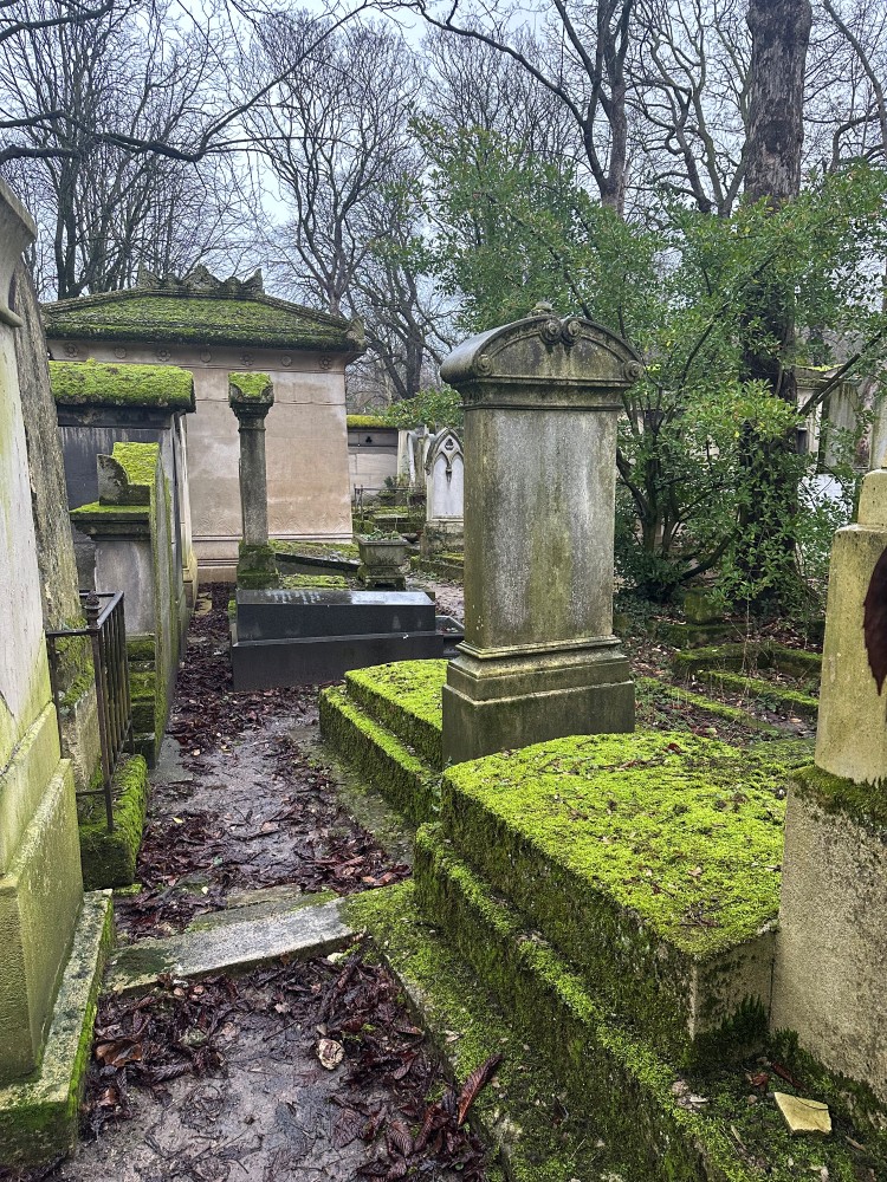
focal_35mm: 24
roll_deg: -1.1
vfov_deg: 71.6
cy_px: 591
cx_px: 444
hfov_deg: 56.8
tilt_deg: -9.2
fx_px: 820
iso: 250
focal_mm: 6.86
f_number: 1.78
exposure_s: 1/60
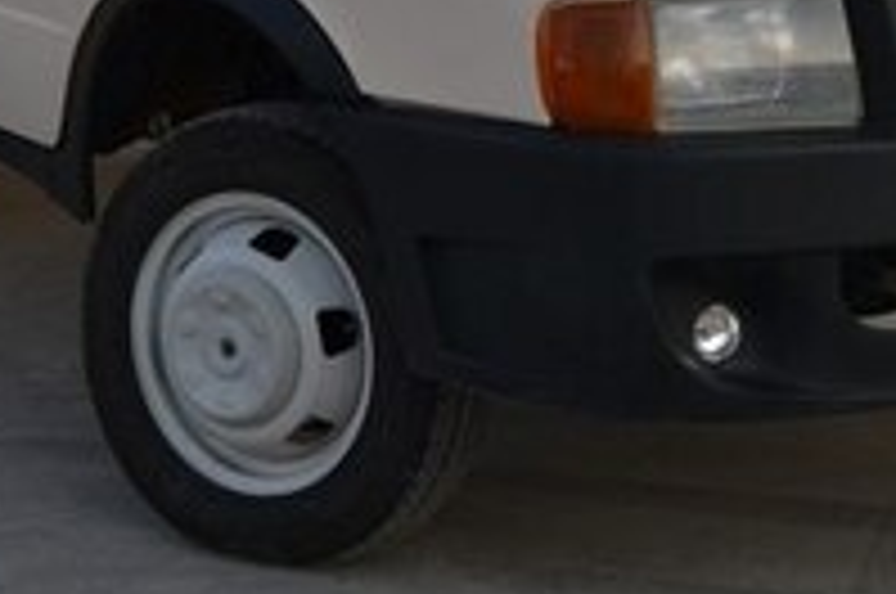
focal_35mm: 115
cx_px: 410
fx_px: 2849
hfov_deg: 17.9
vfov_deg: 11.5
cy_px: -261
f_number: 5.6
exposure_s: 1/125
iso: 110
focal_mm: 23
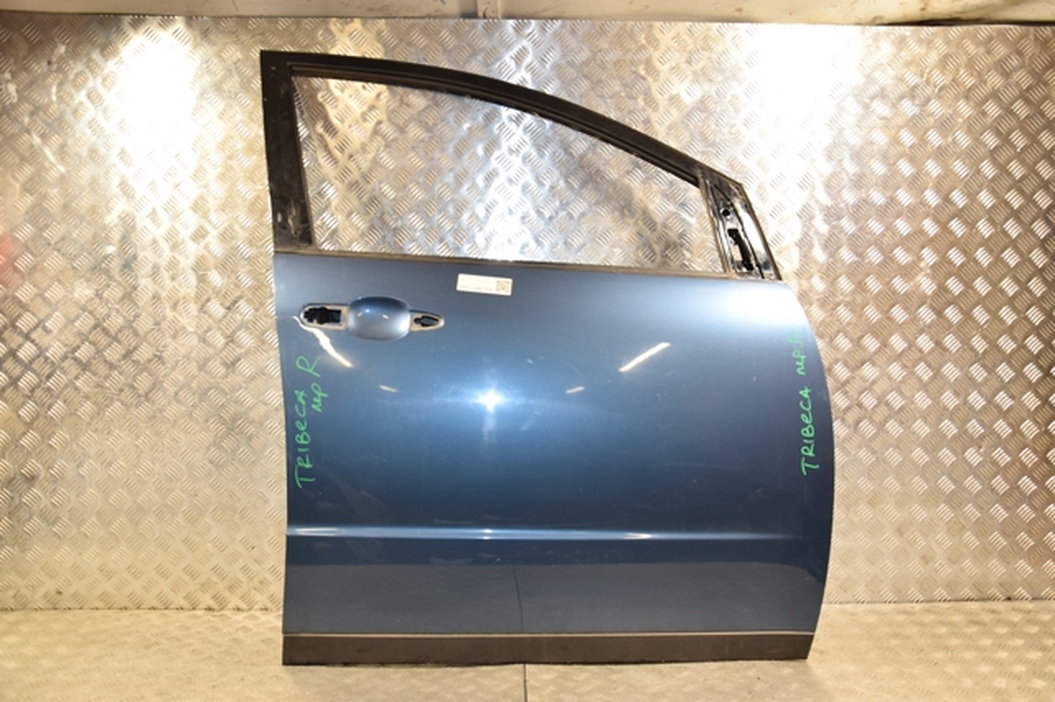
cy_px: 351
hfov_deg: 57.2
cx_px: 528
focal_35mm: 33
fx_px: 967
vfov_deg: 39.9
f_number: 5
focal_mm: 22
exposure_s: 1/200
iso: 800
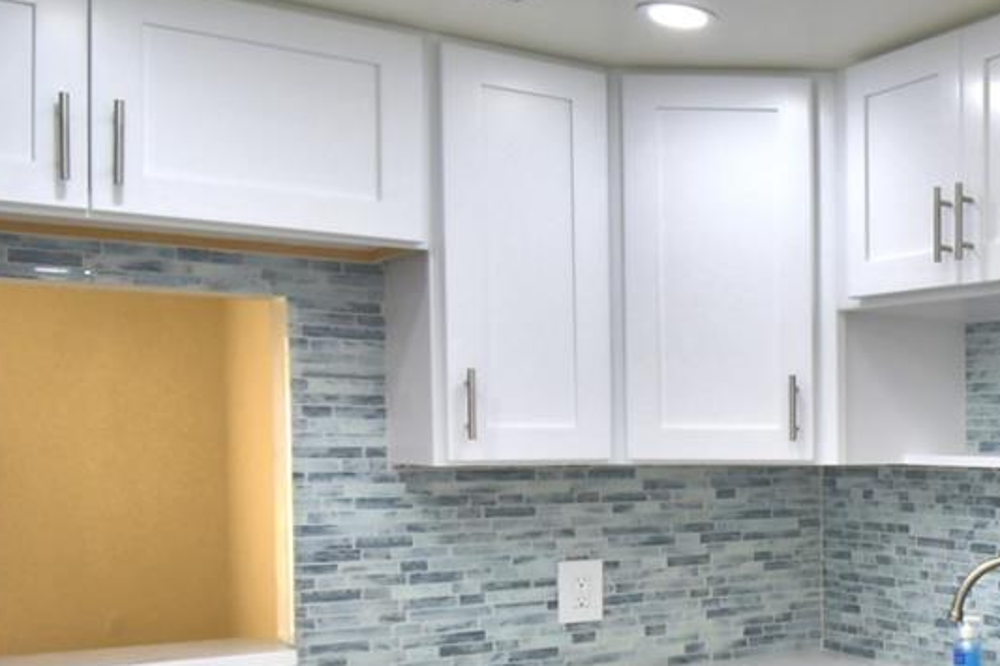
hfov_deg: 33.3
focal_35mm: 45
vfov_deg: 29.5
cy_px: 482
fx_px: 1250
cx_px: 1268
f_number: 4.5
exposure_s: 1/125
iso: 250
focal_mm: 10
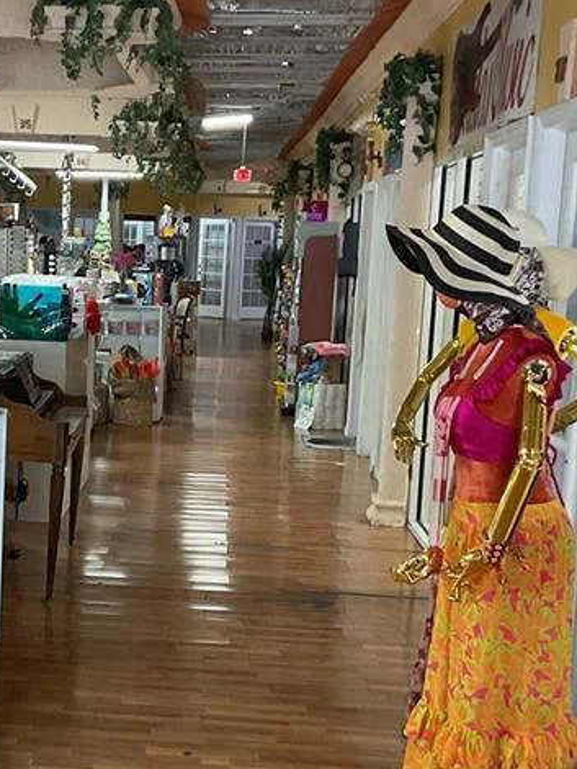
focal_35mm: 74
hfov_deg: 19.5
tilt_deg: -8.4
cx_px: 31
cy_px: 470
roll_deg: -1.4
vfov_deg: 26.3
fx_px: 1643
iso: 125
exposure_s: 1/60
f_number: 1.8
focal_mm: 3
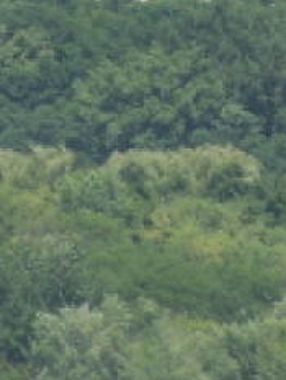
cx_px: -144
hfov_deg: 1.2
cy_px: -286
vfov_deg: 1.5
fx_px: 14077
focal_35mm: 1279
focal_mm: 36.2
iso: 80
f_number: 3.2
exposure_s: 1/320
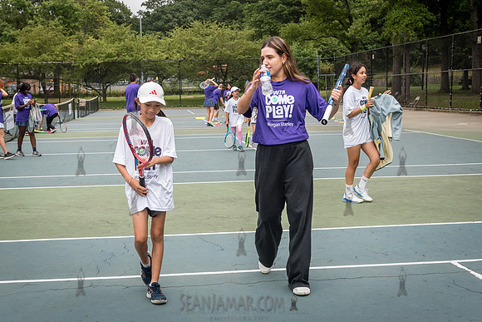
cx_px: 218
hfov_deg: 40.1
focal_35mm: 49
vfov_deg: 27.3
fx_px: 660
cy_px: 129
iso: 1000
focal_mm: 38
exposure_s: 1/1250
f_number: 5
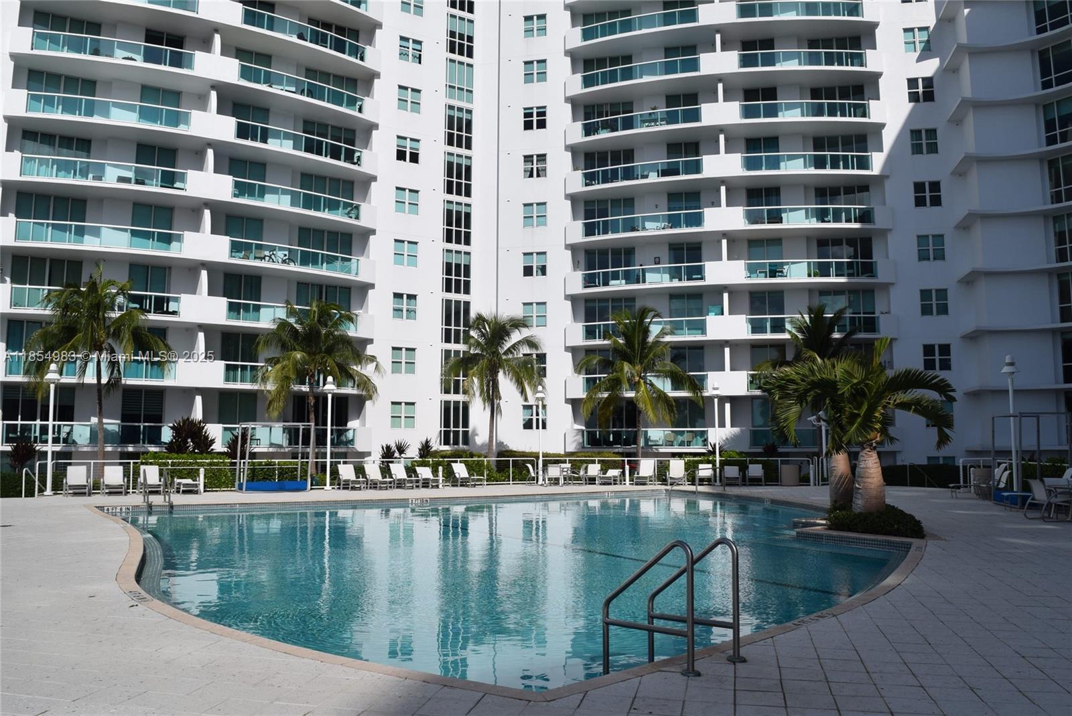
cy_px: 358
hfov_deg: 67.3
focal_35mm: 27
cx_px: 536
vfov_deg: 48.0
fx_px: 804
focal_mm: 18
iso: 200
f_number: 11
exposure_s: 1/500
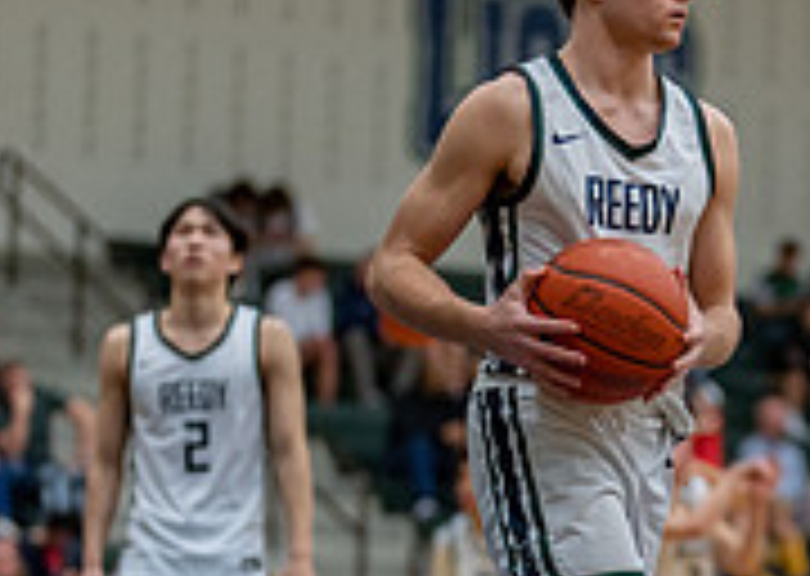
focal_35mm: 169
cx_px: 662
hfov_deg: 11.9
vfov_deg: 8.5
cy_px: 518
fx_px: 3882
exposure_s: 1/1000
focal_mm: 50
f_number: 1.2
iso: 800
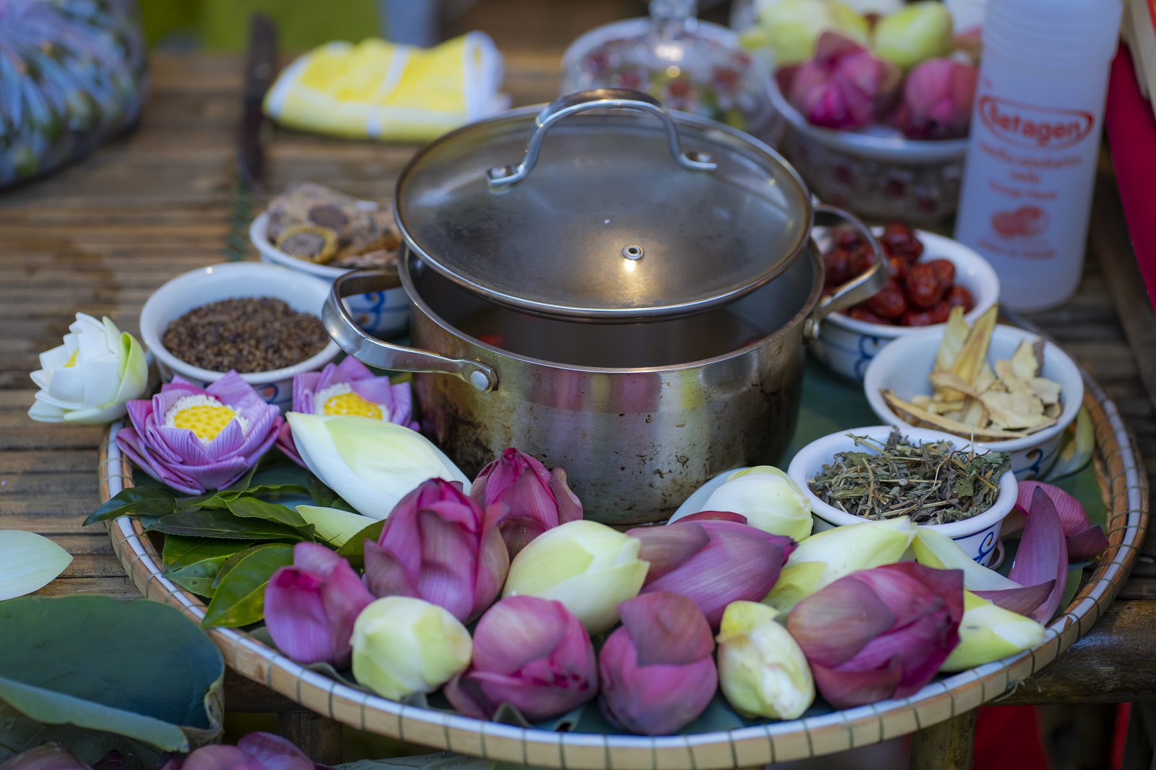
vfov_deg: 16.1
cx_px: 578
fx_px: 2729
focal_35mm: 85
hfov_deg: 23.9
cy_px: 385
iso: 1250
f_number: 2.8
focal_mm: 85
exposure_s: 1/100
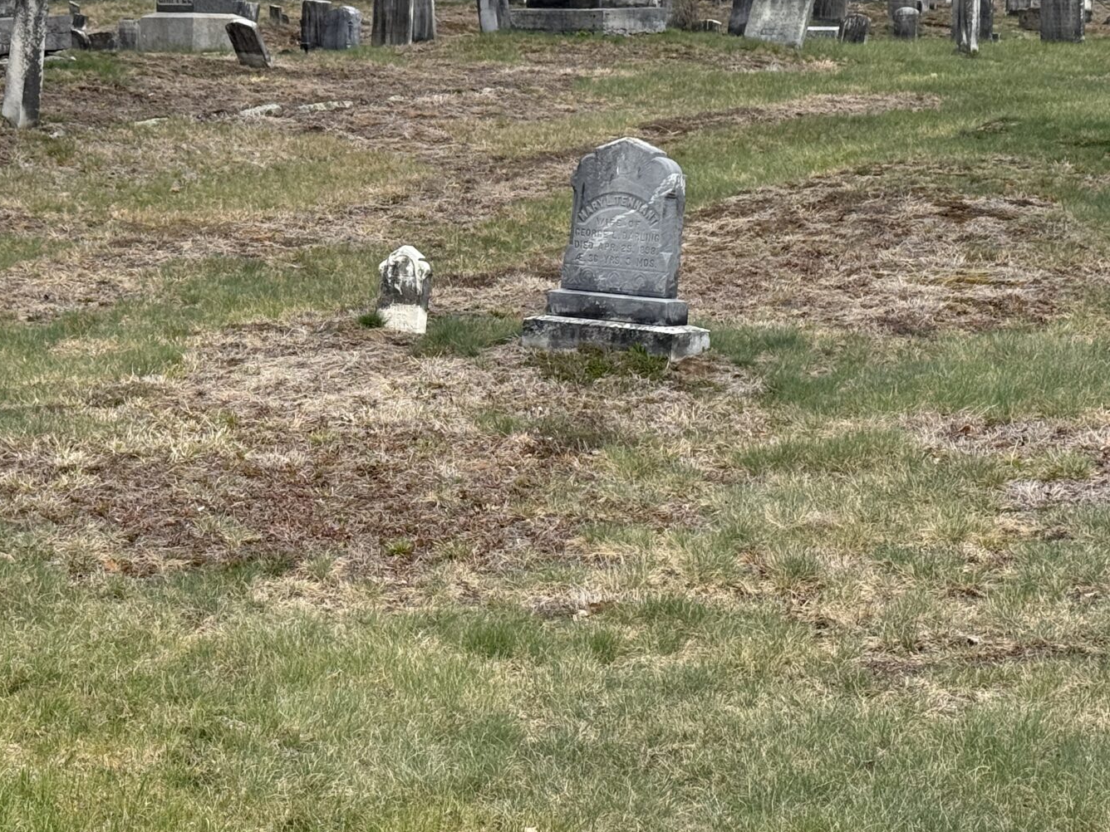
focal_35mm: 92
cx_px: 353
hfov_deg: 21.2
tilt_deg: -4.9
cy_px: 258
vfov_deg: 16.0
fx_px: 2950
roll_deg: +0.8
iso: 80
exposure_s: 1/2865
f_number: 1.78
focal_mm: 6.76
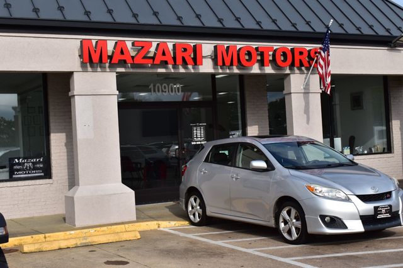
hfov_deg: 35.1
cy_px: 134
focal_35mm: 57
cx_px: 202
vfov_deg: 23.8
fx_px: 638
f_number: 11
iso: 320
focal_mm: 38
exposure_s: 1/500
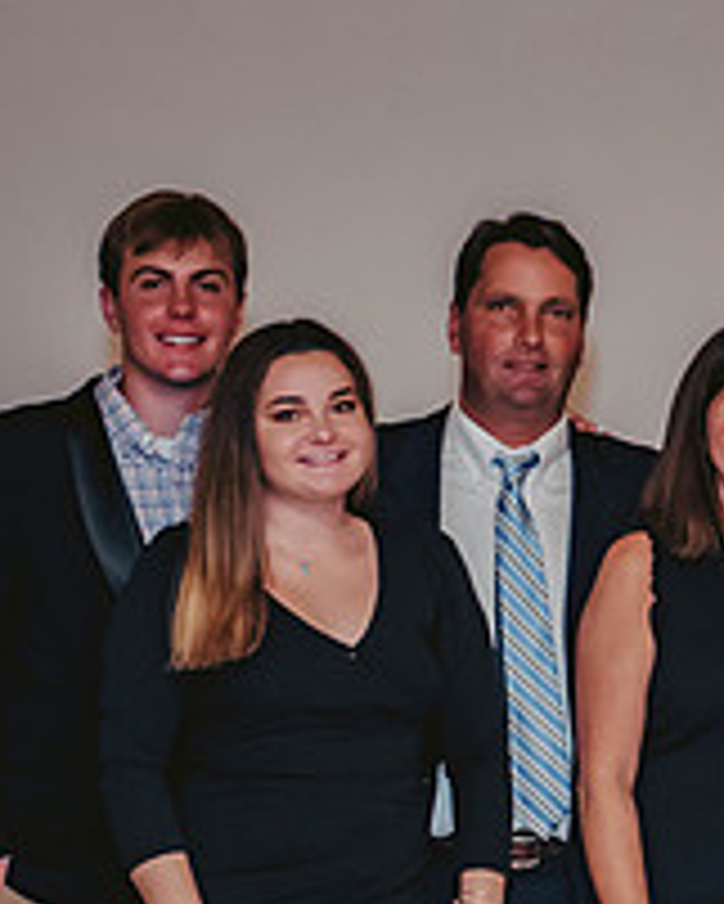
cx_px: 999
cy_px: 728
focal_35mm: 172
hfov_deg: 8.8
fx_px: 4603
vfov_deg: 11.2
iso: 1250
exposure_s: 1/60
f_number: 3.2
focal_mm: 60
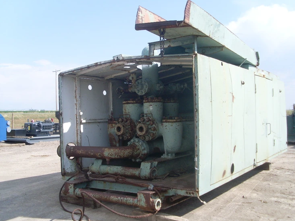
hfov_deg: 47.8
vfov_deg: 36.8
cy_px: 110
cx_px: 151
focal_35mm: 39
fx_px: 333
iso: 80
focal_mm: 6.3
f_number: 7.7
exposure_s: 1/180
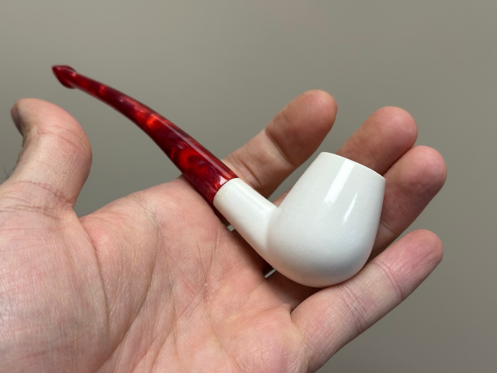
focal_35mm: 48
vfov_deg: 30.3
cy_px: 186
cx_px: 248
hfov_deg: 39.7
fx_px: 689
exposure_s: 1/121
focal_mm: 6.86
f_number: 1.78
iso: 64
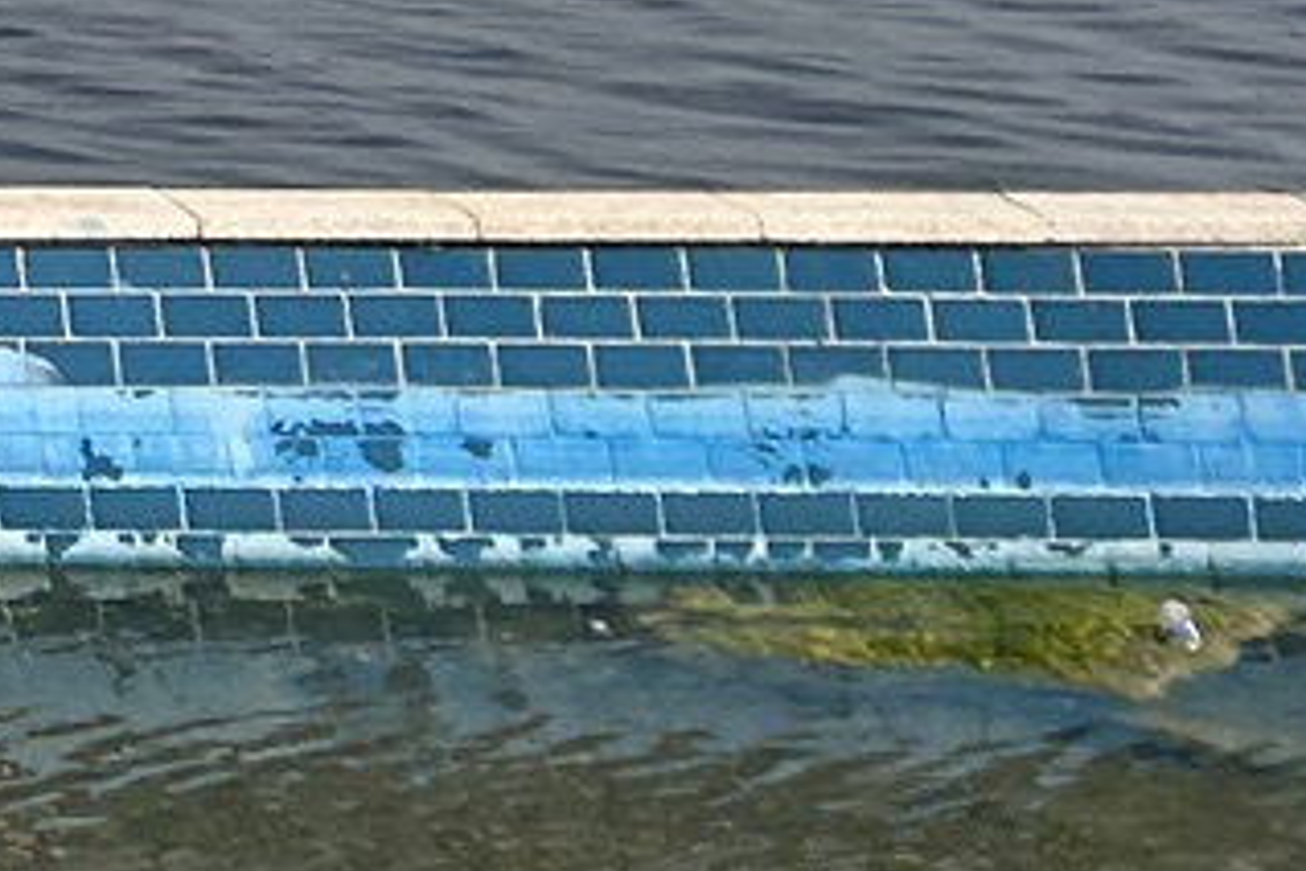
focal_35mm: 170
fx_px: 6167
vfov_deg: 7.0
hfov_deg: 9.6
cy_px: -1997
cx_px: -2489
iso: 50
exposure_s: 1/5319
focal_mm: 5.7
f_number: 1.5
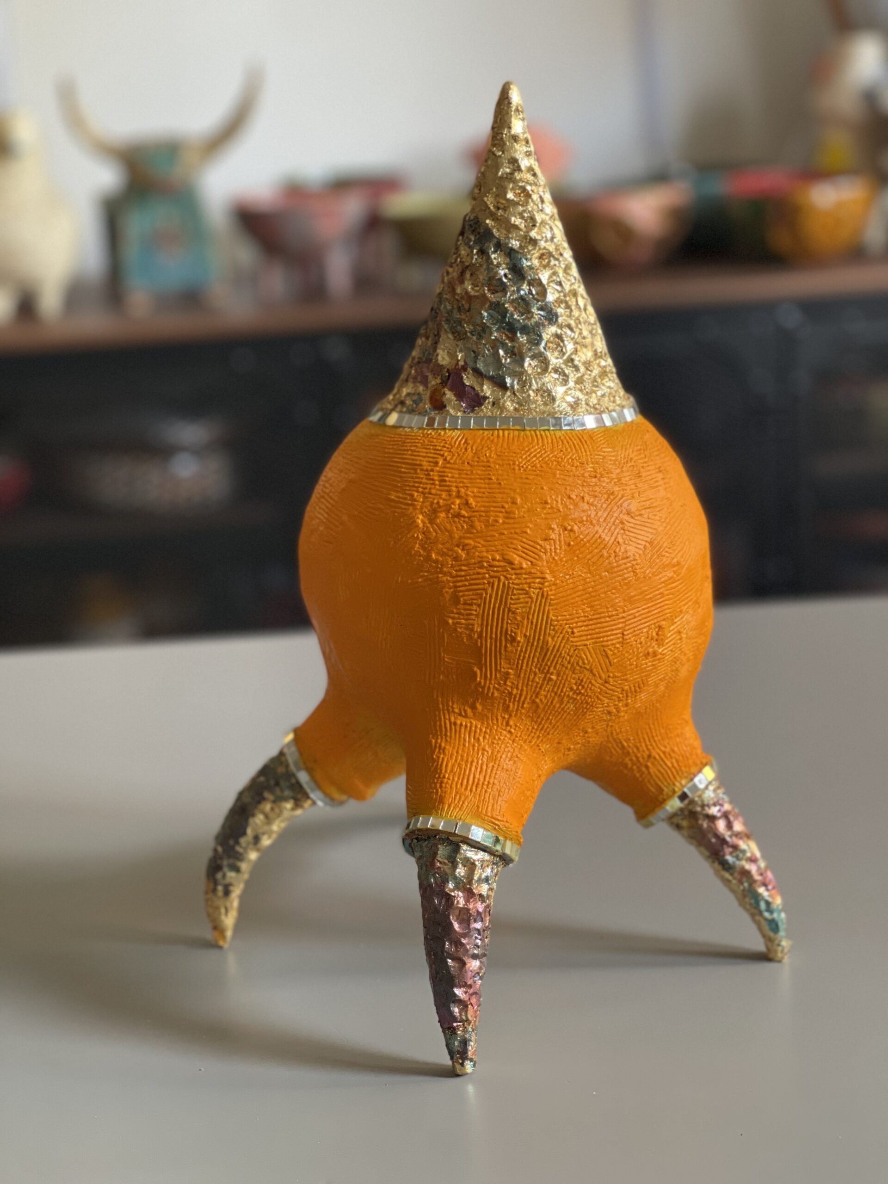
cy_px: 592
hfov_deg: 22.9
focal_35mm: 64
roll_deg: +1.6
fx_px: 2189
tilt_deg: -16.7
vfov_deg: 30.3
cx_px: 444
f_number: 2.2
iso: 250
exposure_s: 1/89
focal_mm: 7.5
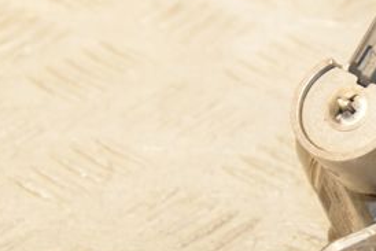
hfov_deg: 11.5
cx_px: 431
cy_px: 204
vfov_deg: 7.8
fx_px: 1829
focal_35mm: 175
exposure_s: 1/200
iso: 1600
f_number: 7.1
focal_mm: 50
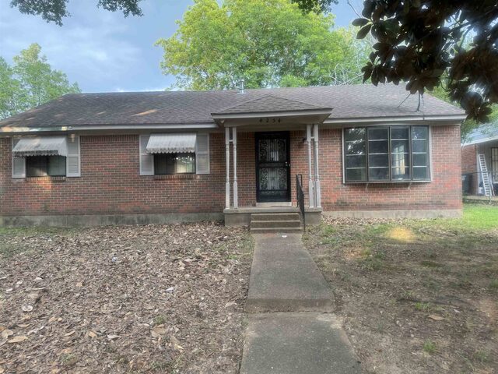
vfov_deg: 56.8
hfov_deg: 71.6
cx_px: 249
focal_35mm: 24
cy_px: 187
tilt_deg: +1.3
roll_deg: +1.5
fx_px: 345
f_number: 1.78
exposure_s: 1/137
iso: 100
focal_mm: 6.76
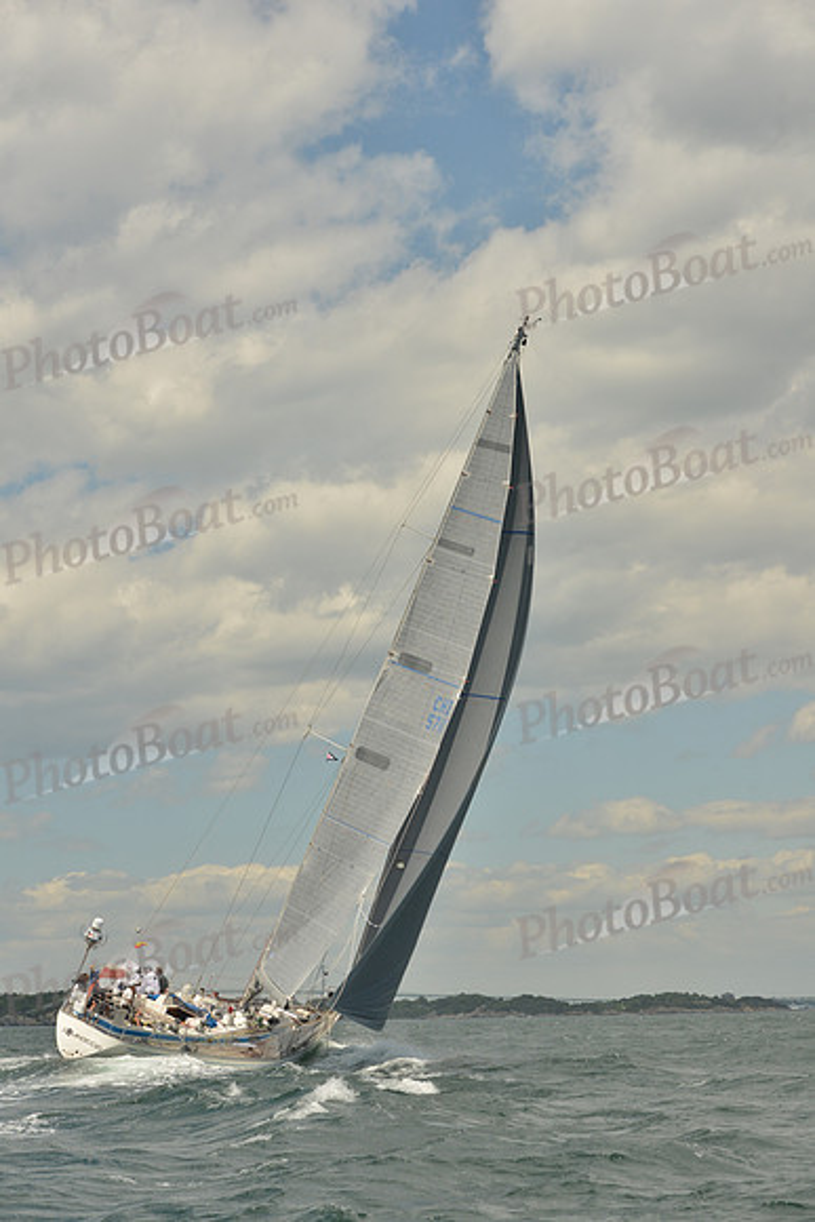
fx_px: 2647
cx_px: 408
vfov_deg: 26.0
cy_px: 611
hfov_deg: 17.5
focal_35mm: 78
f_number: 7.1
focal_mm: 78
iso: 400
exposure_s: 1/800
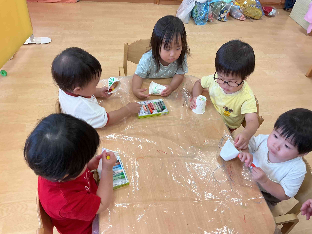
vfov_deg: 48.2
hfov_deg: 61.7
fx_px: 261
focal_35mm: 29
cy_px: 117
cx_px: 156
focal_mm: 3
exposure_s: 1/120
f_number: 1.8
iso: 64
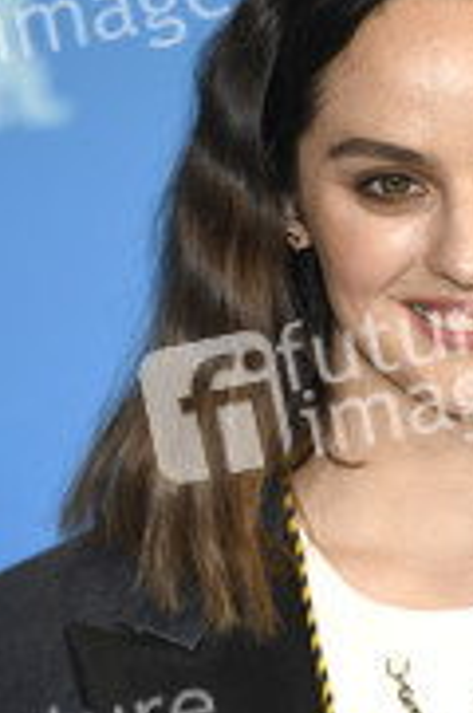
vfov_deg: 4.7
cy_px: 587
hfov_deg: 3.1
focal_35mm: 442
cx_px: 457
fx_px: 8744
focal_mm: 200
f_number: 3.5
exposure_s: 1/400
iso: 640
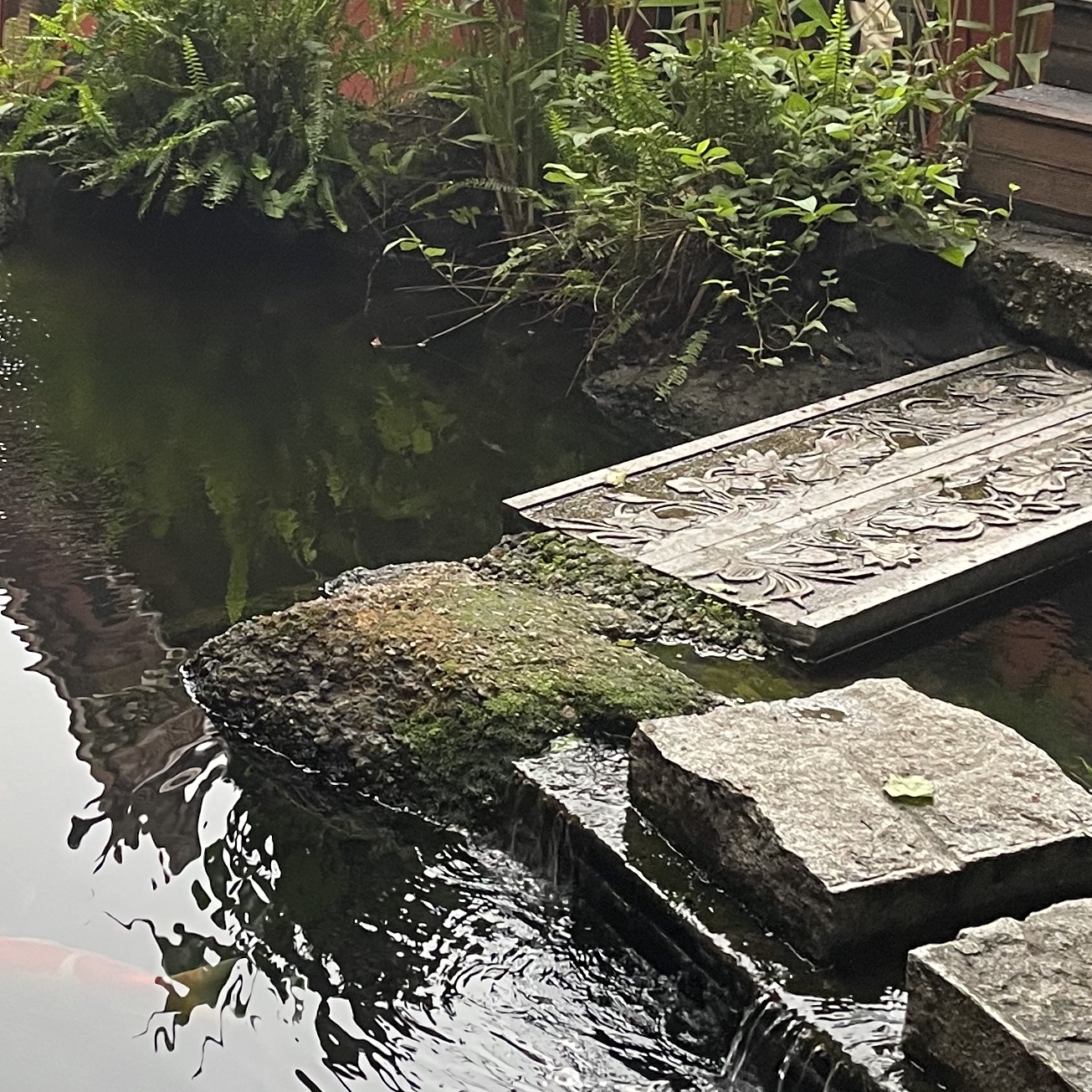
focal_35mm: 71
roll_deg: -0.8
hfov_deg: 23.8
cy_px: 313
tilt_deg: -16.6
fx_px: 2534
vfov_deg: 24.1
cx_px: 151
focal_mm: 4.2
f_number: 1.6
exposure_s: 1/78
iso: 125
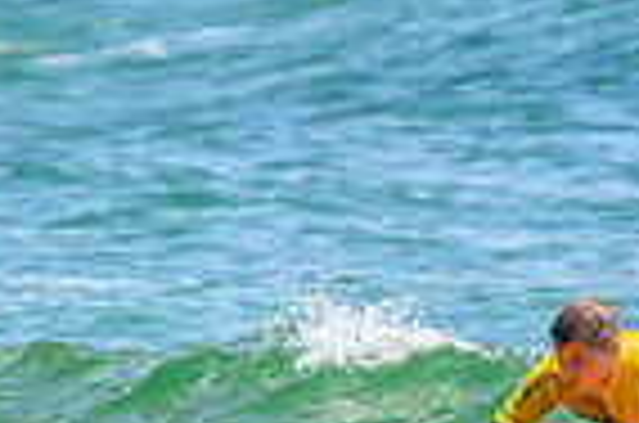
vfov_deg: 0.6
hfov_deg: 0.9
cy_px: 166
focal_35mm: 2253
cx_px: 167
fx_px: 39901
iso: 280
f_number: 5.6
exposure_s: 1/2000
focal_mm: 400
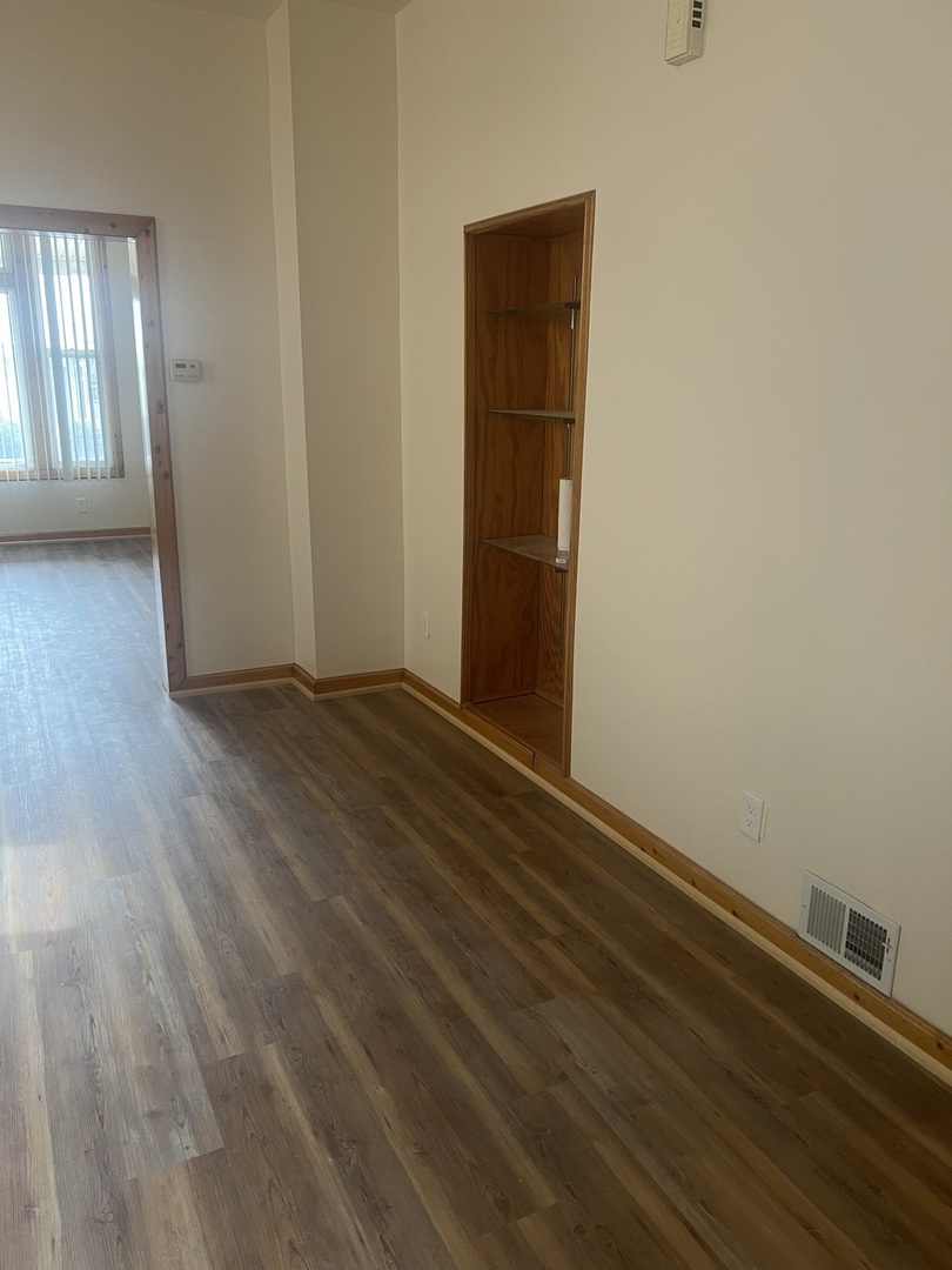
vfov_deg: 67.3
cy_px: 635
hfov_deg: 53.1
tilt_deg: -10.7
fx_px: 953
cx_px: 476
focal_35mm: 26
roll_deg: -2.4
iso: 100
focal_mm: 5.7
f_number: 1.5
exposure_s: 1/60
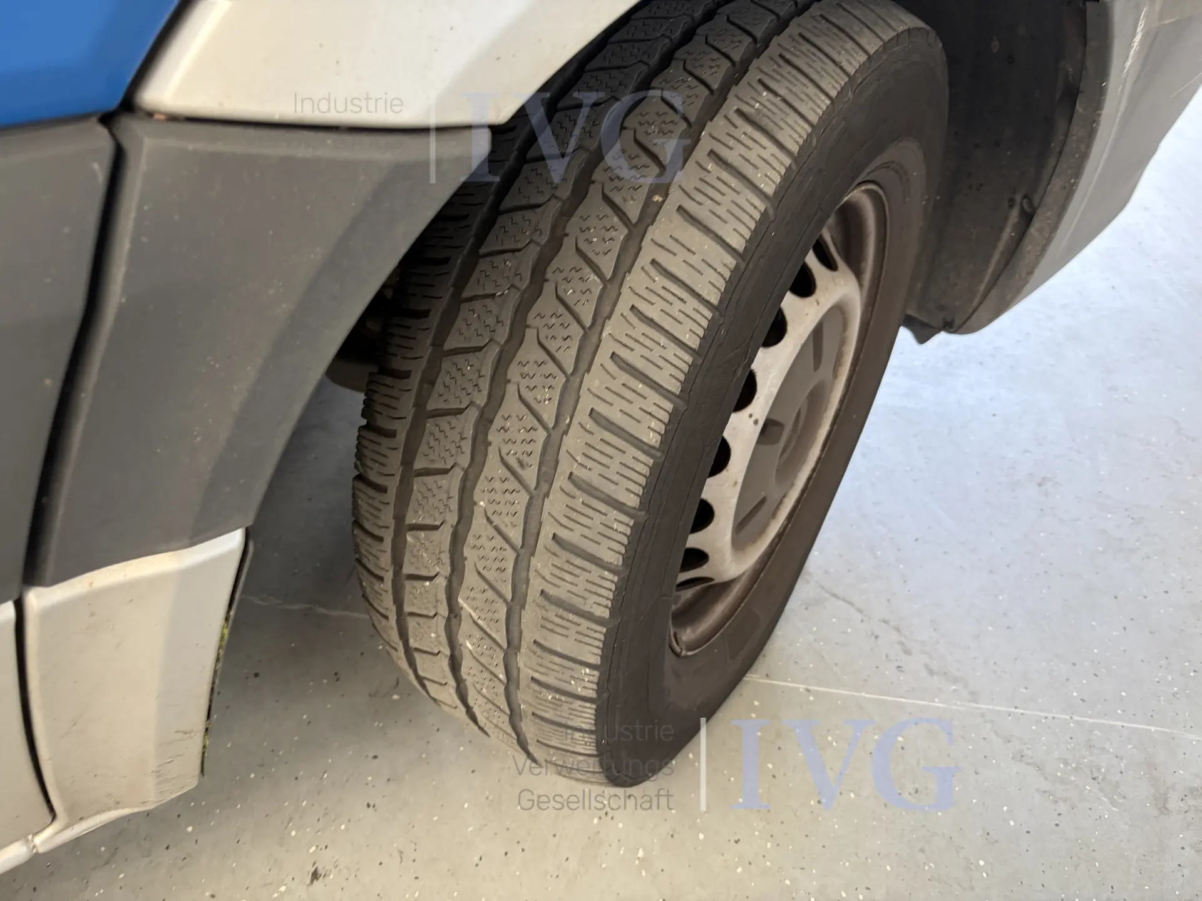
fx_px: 903
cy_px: 450
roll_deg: -4.0
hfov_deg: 67.3
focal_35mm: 26
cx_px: 601
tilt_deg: -40.0
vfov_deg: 53.1
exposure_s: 1/69
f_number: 1.6
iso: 125
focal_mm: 5.96
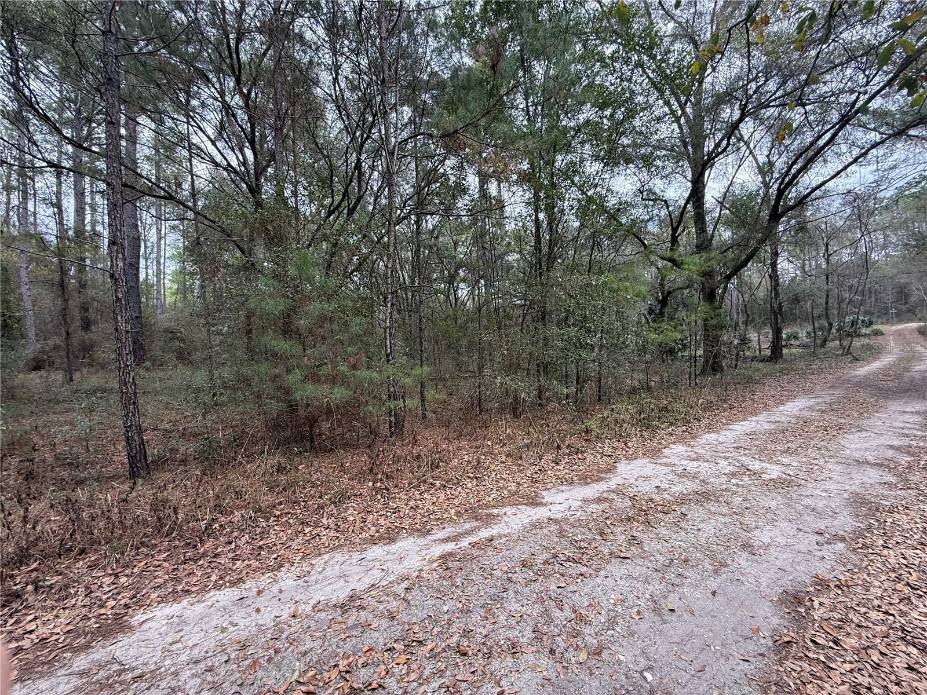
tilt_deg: +0.0
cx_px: 464
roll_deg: +1.2
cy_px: 348
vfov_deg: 85.7
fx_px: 375
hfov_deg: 102.1
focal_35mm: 14
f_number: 2.2
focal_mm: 2.22
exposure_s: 1/229
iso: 64
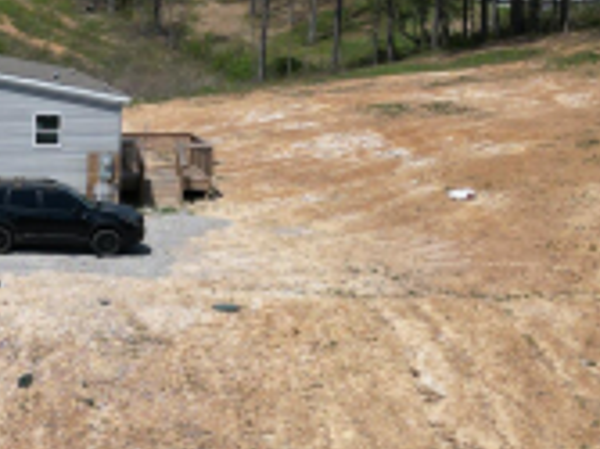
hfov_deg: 19.8
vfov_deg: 15.3
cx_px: -16
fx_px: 1663
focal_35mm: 96
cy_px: 381
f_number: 1.7
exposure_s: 1/5000
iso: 110
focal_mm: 6.72
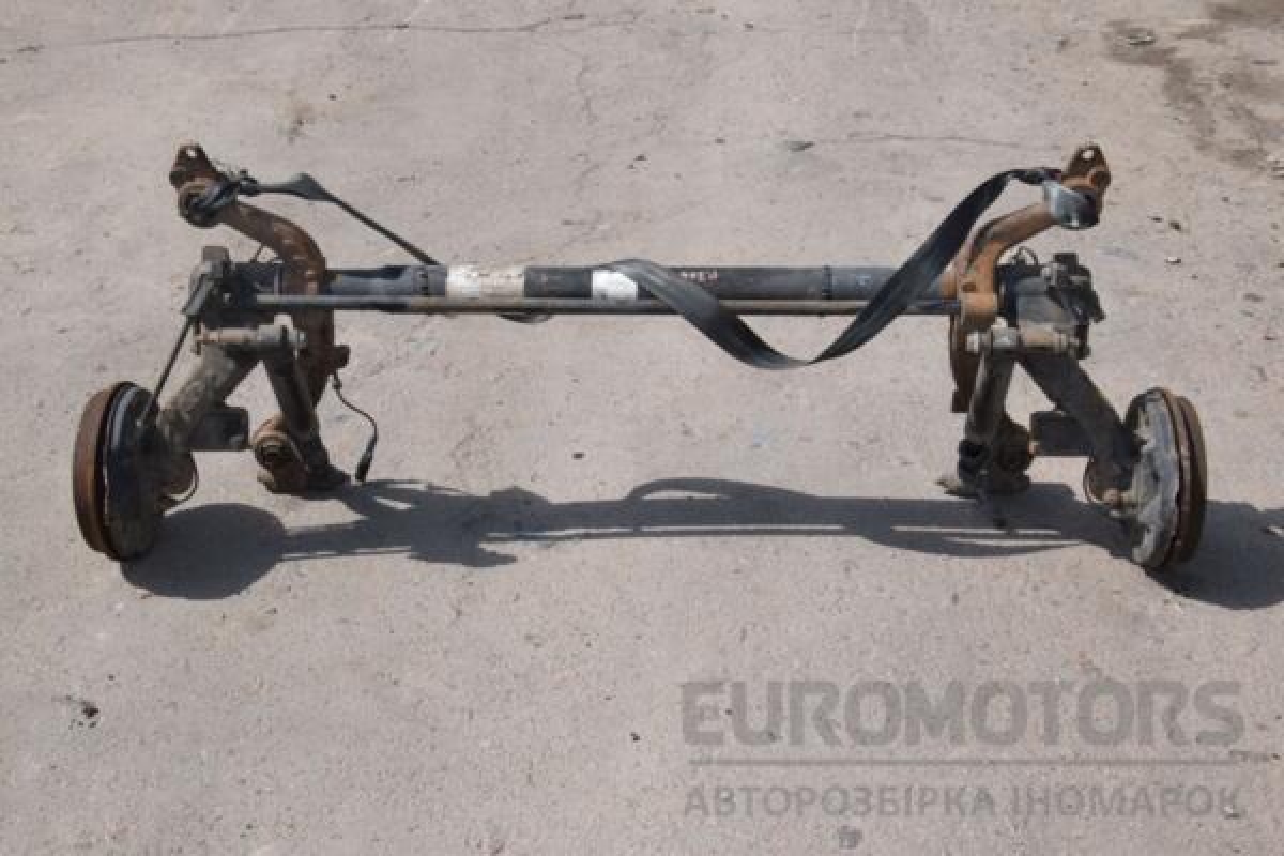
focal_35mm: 51
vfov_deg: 26.5
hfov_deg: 38.9
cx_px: 642
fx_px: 1819
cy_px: 428
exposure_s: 1/200
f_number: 29
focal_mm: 34
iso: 800
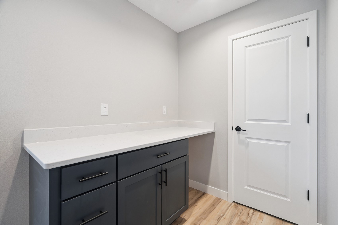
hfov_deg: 96.7
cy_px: 112
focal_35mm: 16
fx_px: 150
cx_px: 169
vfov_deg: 73.7
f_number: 10
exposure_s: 1/4
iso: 400
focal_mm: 16
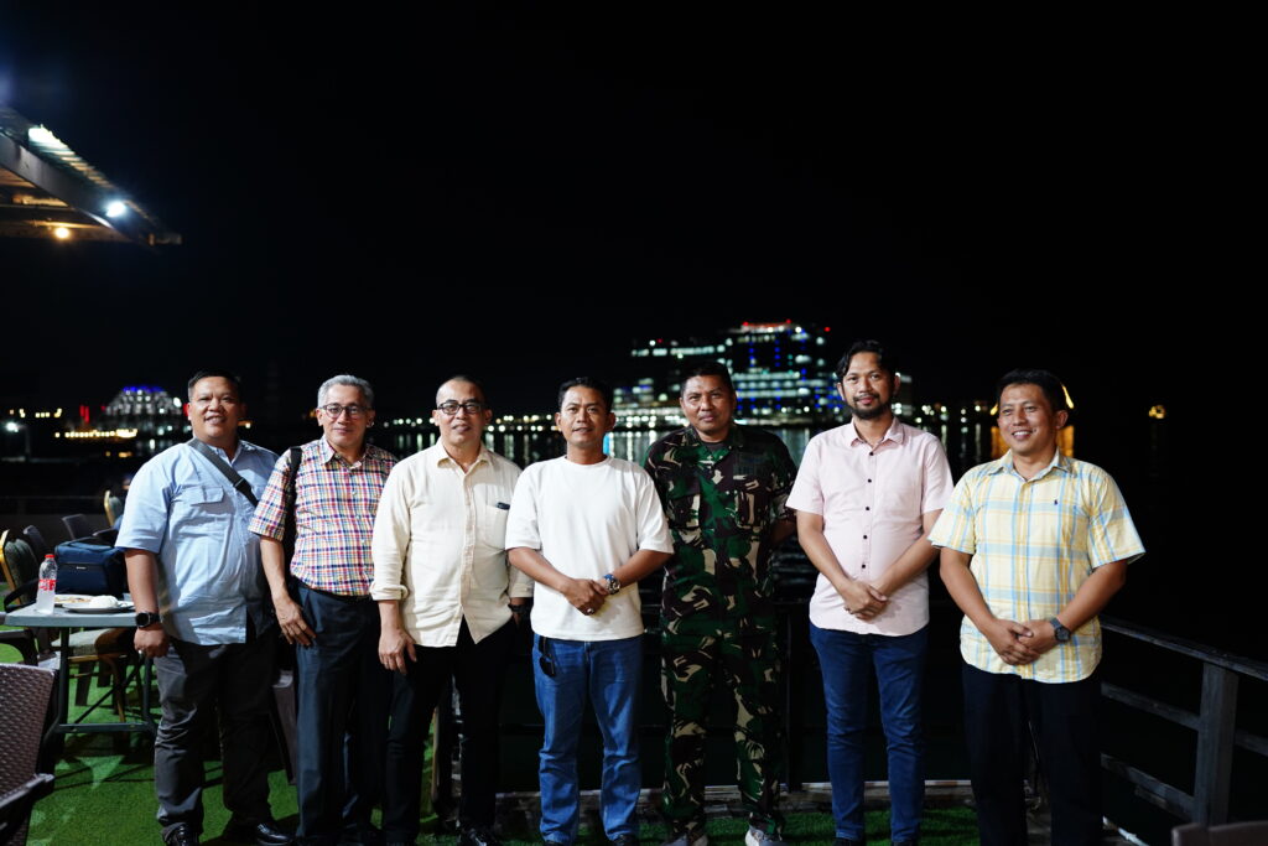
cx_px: 634
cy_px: 423
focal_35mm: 35
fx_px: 1233
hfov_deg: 54.4
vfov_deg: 37.9
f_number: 2
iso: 2000
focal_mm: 35
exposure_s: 1/100
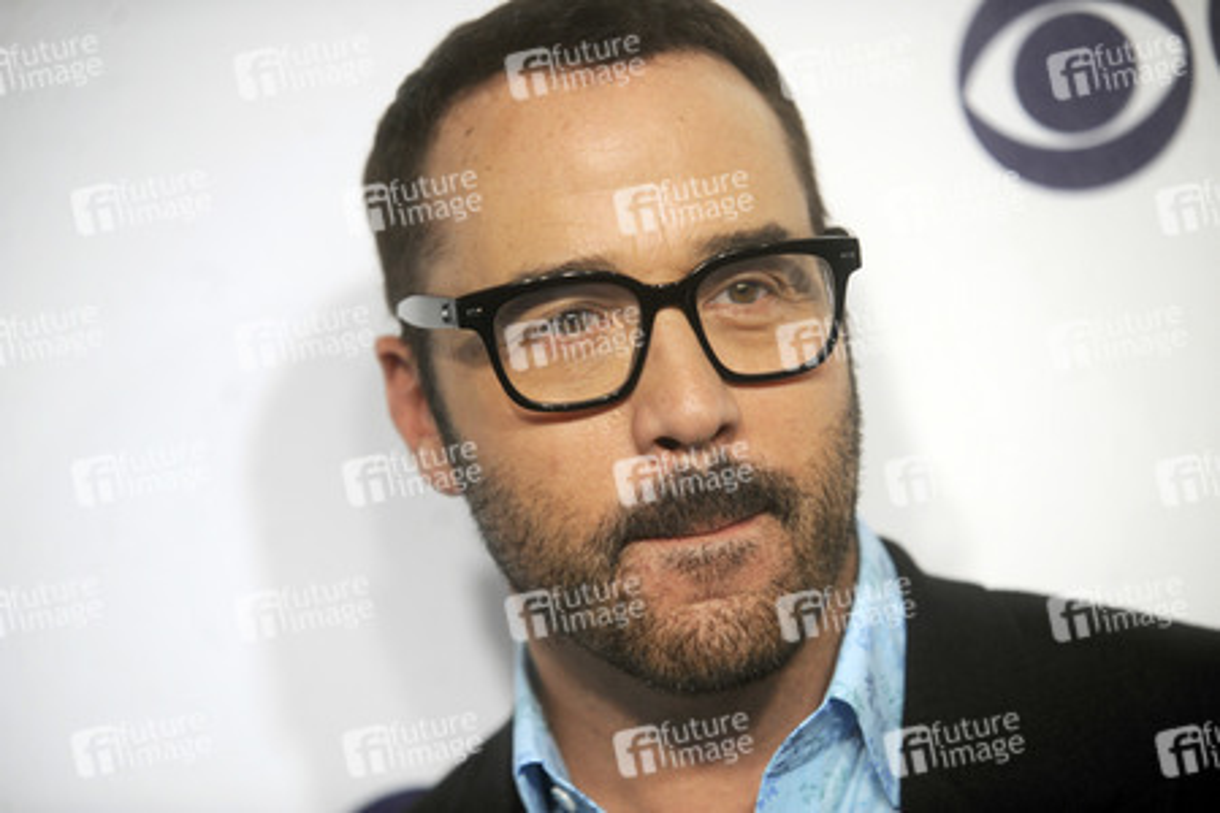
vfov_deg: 10.5
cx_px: 610
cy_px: 406
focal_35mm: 130
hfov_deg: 15.8
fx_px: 4405
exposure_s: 1/400
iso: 800
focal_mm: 130
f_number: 4
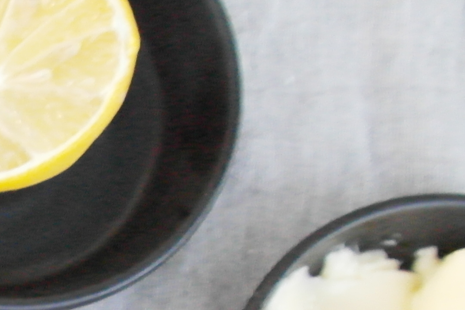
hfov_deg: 11.3
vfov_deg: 8.7
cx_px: -689
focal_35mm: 147
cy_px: 668
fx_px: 1899
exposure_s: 1/50
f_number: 6.3
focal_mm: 19
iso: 3200
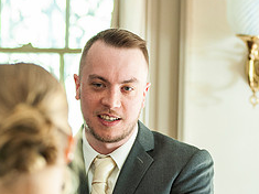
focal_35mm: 206
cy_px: 119
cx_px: 125
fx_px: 1541
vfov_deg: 7.2
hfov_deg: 9.6
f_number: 3.2
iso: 1600
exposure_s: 1/160
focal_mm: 112
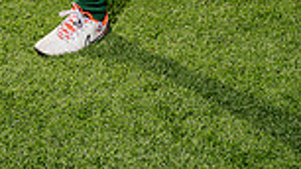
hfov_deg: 19.0
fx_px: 886
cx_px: 33
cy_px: -265
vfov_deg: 9.5
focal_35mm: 111
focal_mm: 36
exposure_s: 1/1250
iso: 100
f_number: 5
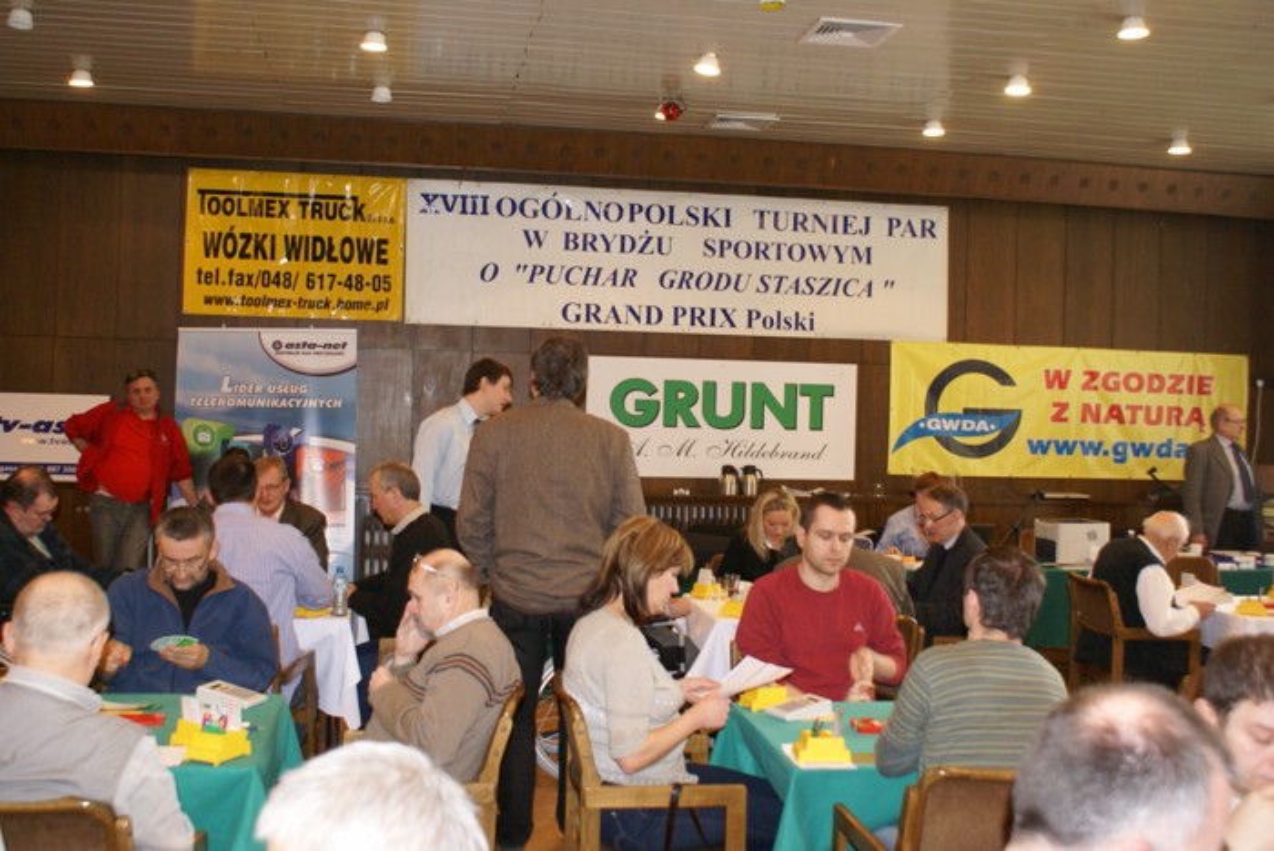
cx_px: 637
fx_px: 1275
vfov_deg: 36.9
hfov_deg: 53.1
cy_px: 426
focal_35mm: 36
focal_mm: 24
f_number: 4.5
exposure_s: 1/15
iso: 800
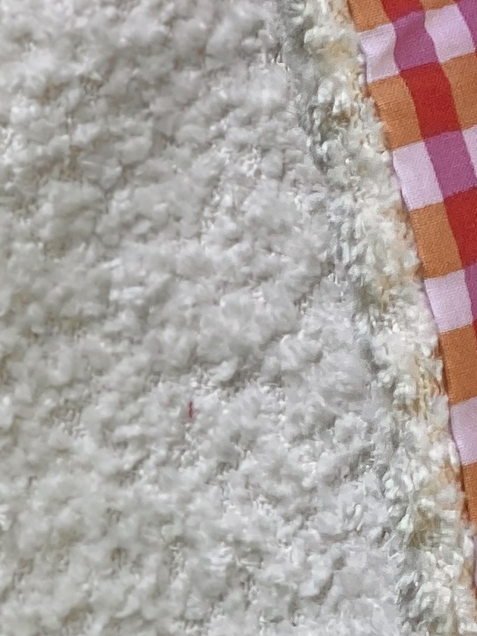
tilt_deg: +5.0
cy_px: 39
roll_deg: -1.0
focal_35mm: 243
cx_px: 248
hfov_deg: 6.1
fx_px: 4466
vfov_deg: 8.1
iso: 20
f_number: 2
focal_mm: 6
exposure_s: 1/366
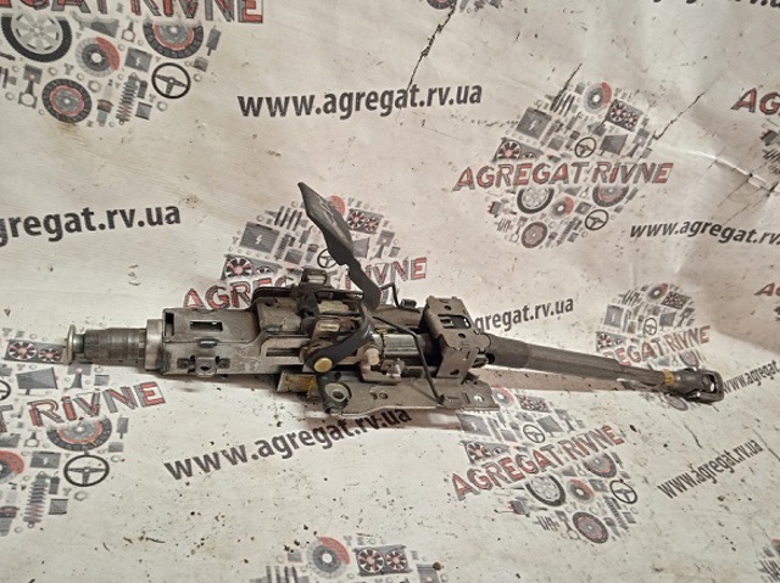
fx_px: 630
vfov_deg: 49.7
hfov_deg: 63.5
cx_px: 390
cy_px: 292
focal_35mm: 28
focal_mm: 3.43
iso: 451
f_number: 2.2
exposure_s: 1/25
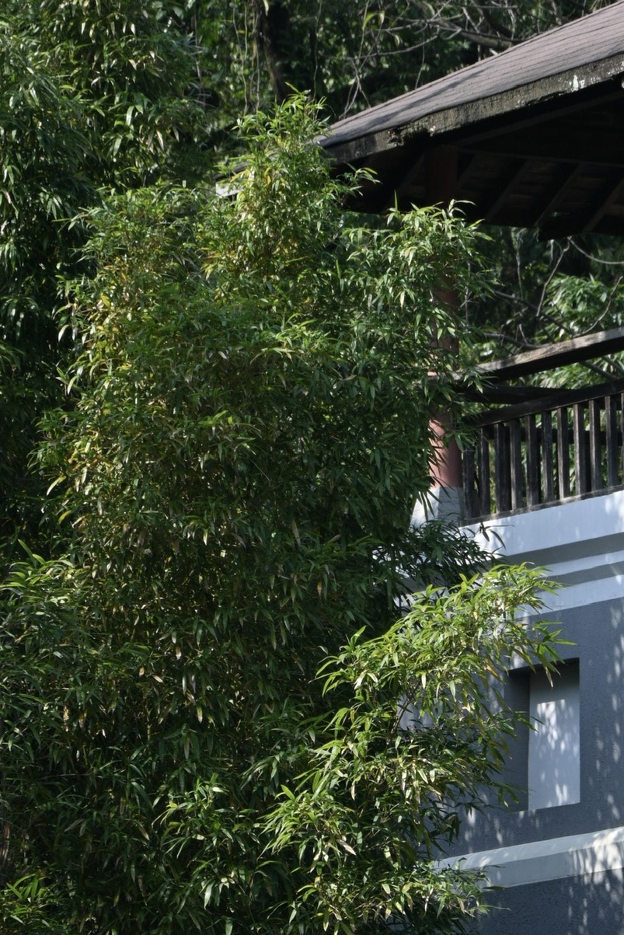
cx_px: 441
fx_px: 9065
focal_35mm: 349
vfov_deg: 5.9
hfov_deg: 3.9
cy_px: 459
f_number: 6.3
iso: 125
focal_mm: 140
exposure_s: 1/400
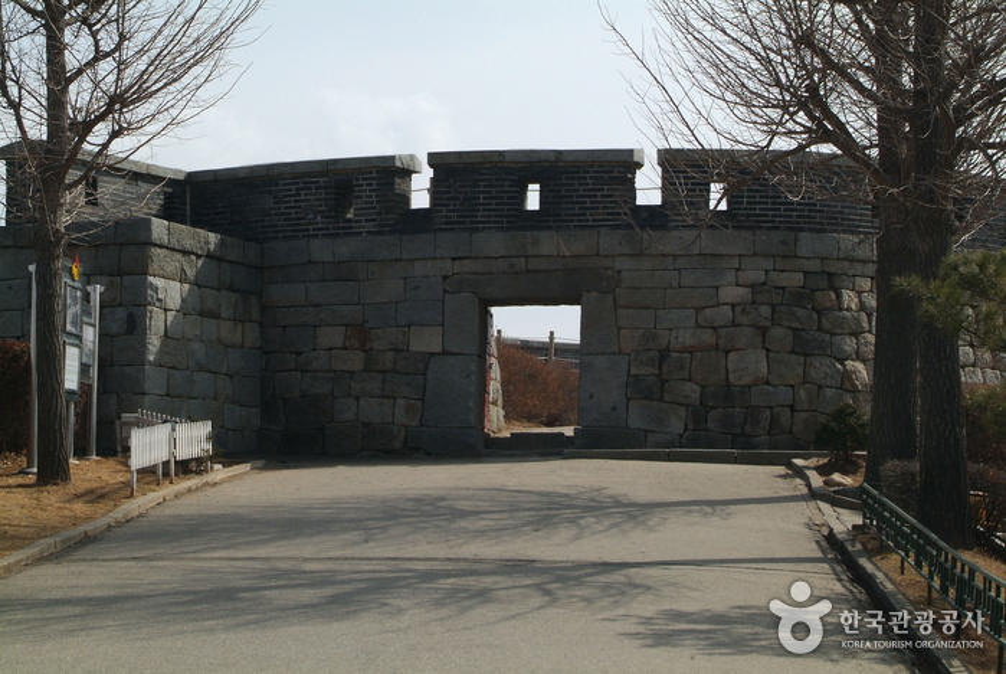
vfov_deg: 16.5
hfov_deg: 24.4
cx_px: 503
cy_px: 337
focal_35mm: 83
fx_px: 2322
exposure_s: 1/500
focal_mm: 55
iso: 400
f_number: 11
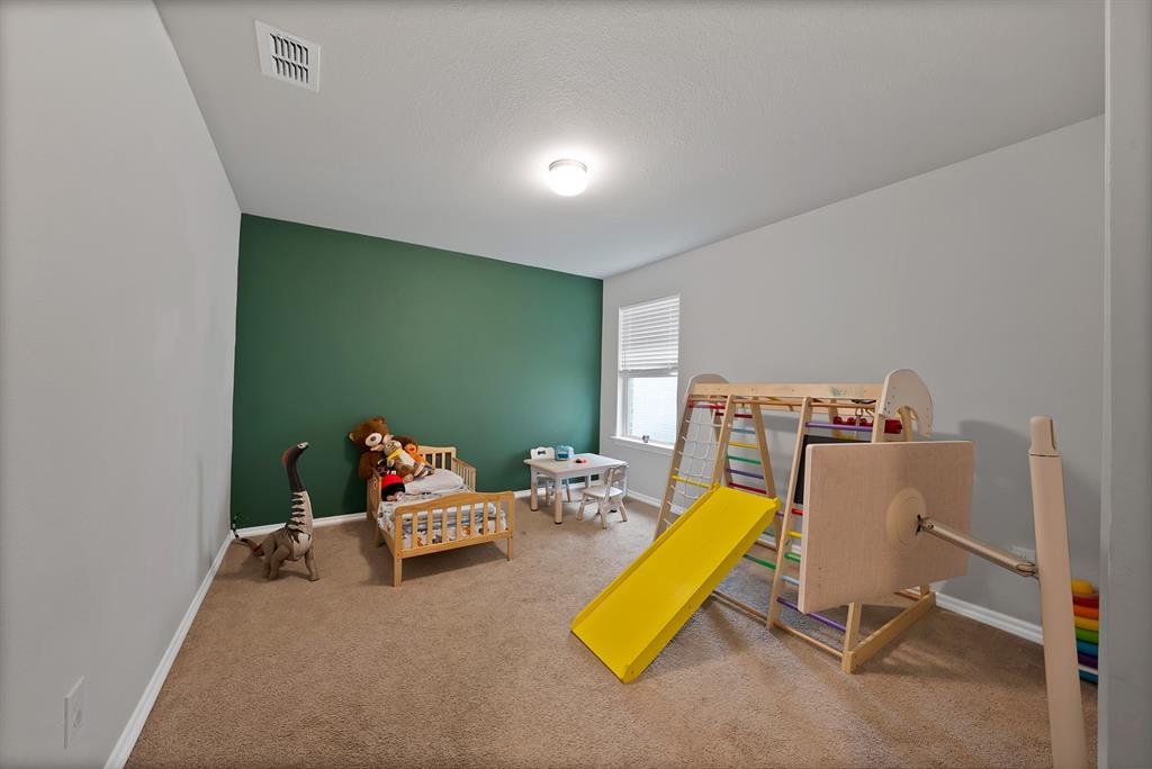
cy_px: 384
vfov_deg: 90.1
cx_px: 576
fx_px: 384
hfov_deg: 112.6
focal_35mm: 12
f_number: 9
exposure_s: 1
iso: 640
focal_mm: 12
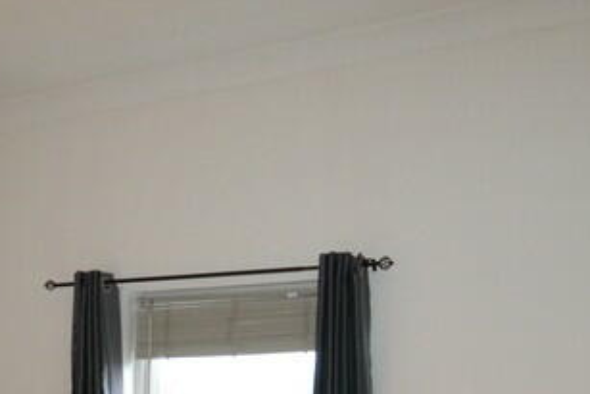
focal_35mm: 50
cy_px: 481
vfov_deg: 24.3
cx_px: 215
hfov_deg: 39.3
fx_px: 820
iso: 1100
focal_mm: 10
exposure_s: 1/60
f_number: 3.5
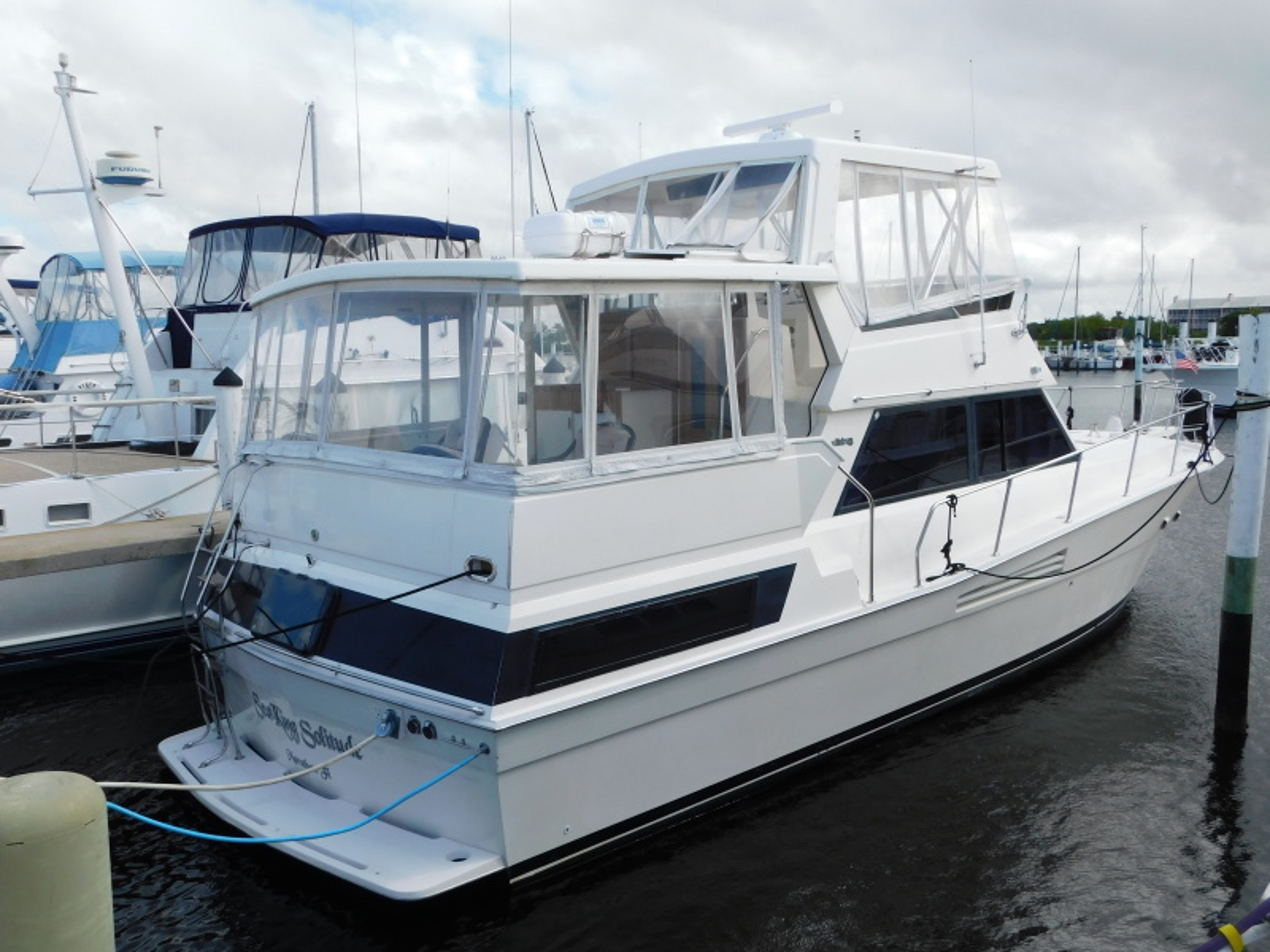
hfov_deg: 60.0
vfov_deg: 46.8
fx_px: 1101
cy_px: 476
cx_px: 635
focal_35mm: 30
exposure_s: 1/1250
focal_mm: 5.3
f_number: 3.2
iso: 125
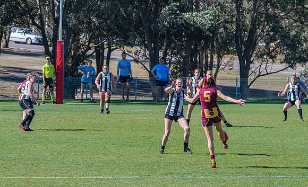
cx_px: 149
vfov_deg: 3.7
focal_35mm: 351
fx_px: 2922
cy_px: 106
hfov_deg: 6.0
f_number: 8
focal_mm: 220
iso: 800
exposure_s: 1/2000
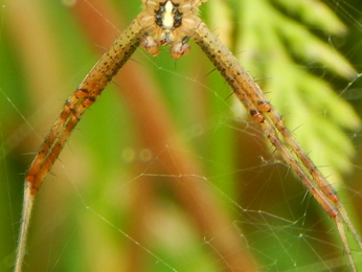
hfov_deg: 6.1
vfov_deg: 4.6
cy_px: 27
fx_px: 3380
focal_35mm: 323
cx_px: 216
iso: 125
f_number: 4.8
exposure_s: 1/100
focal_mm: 23.4
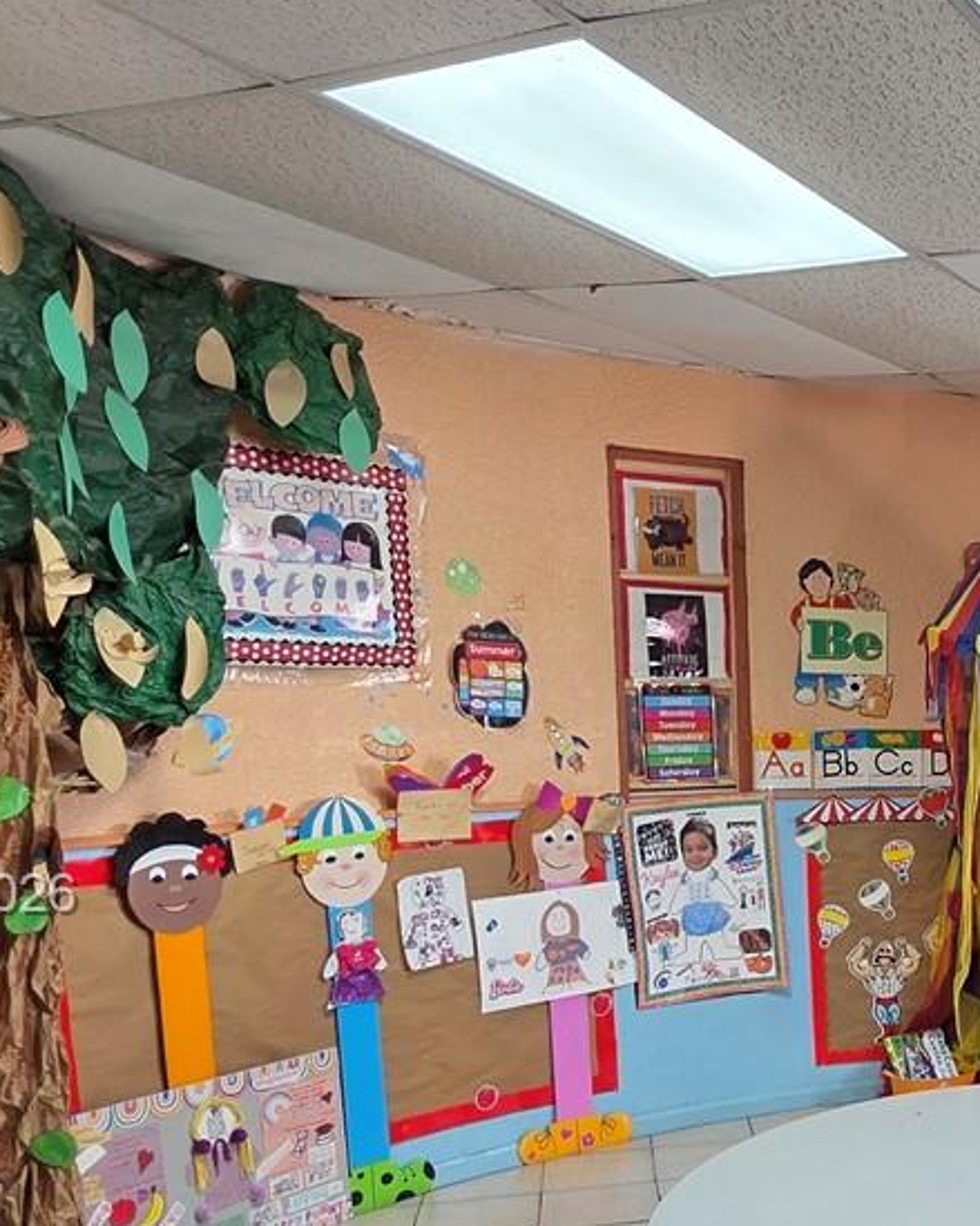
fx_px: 1342
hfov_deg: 33.1
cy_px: 898
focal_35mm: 37
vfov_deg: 47.5
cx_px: 1168
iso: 125
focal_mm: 2.2
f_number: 1.9
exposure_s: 1/120
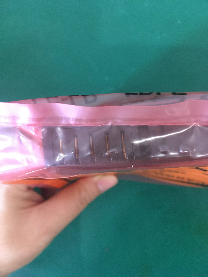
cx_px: 104
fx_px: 232
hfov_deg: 48.2
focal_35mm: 29
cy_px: 138
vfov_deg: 61.7
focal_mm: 4.15
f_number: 2.2
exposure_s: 1/20
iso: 200
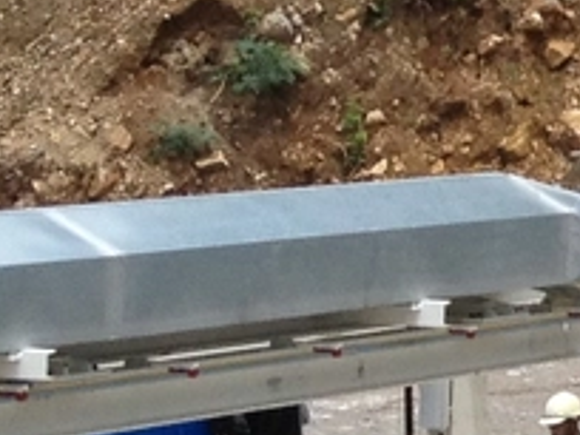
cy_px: -152
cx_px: 1660
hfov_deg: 7.0
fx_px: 4306
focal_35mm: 257
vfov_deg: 5.7
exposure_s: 1/920
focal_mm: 4.28
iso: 50
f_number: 2.4
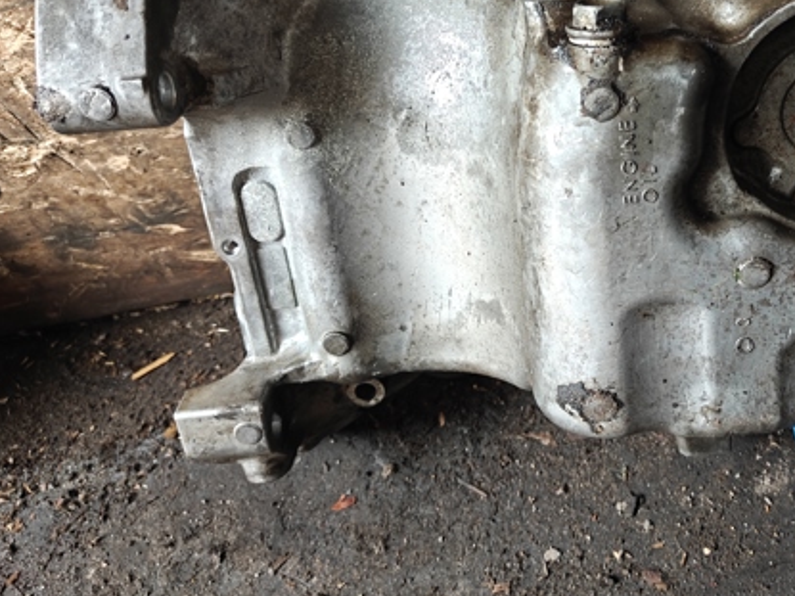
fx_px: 850
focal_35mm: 37
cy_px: 188
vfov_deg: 38.1
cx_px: 602
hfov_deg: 48.1
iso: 1600
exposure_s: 1/50
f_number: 1.8
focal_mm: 5.59
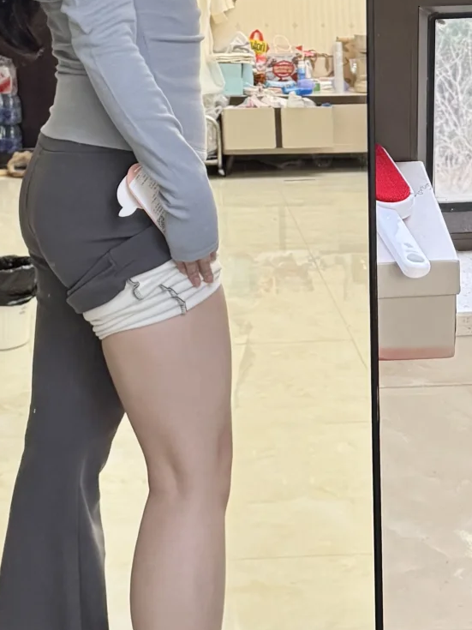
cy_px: 413
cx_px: 168
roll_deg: +4.0
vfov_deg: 40.0
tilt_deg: -20.9
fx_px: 855
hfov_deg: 30.7
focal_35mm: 47
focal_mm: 6.76
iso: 640
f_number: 1.78
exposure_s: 1/50
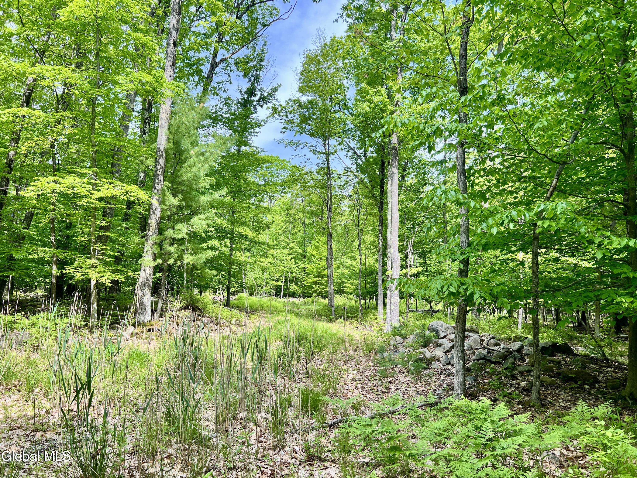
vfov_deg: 53.1
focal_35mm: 26
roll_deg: +0.1
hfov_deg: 67.3
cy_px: 239
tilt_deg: +8.6
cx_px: 318
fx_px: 478
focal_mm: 5.7
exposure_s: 1/769
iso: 50
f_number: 1.5
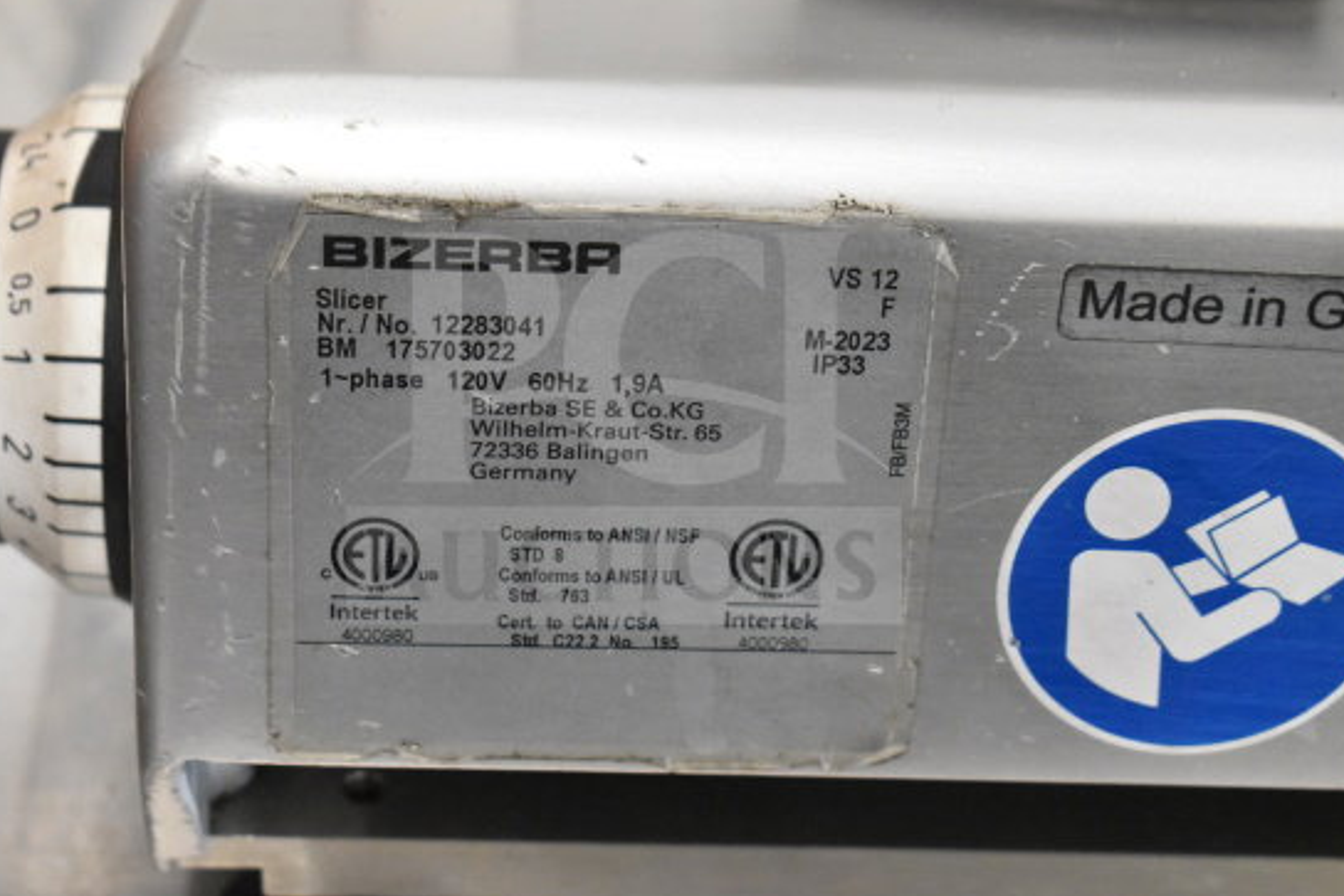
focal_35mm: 93
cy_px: 428
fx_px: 3456
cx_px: 623
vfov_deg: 14.8
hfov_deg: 22.0
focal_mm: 55
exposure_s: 1/160
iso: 6400
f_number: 6.3
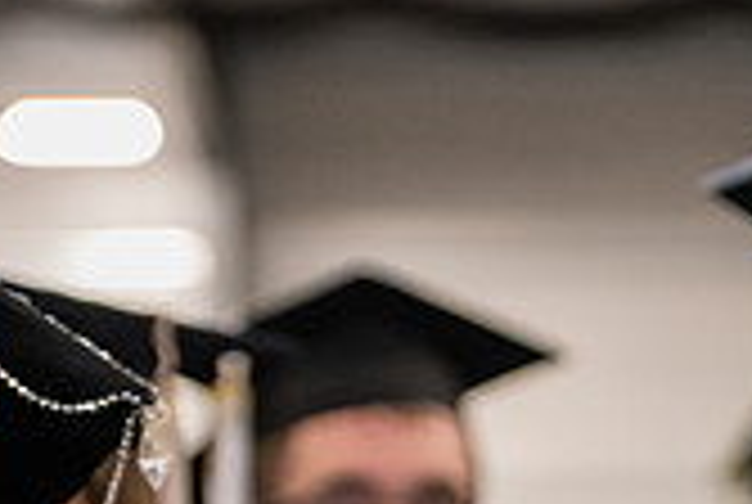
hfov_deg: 6.8
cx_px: 1040
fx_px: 6236
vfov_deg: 4.6
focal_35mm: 298
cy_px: 844
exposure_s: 1/200
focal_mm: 86
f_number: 3.2
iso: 3200
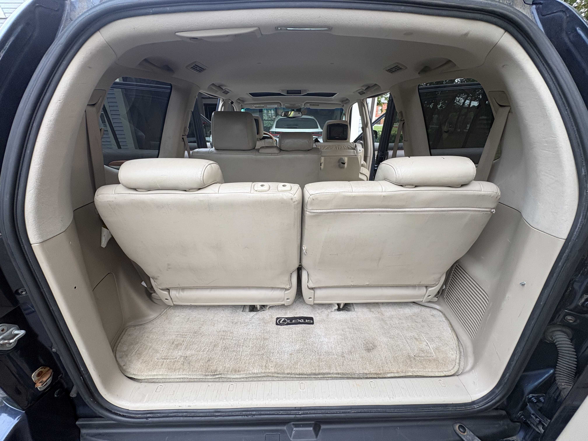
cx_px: 294
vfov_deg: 85.7
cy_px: 220
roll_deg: +0.7
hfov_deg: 102.1
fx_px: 238
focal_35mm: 14
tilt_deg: -21.2
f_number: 2.2
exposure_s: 1/99
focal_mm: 2.22
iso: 80
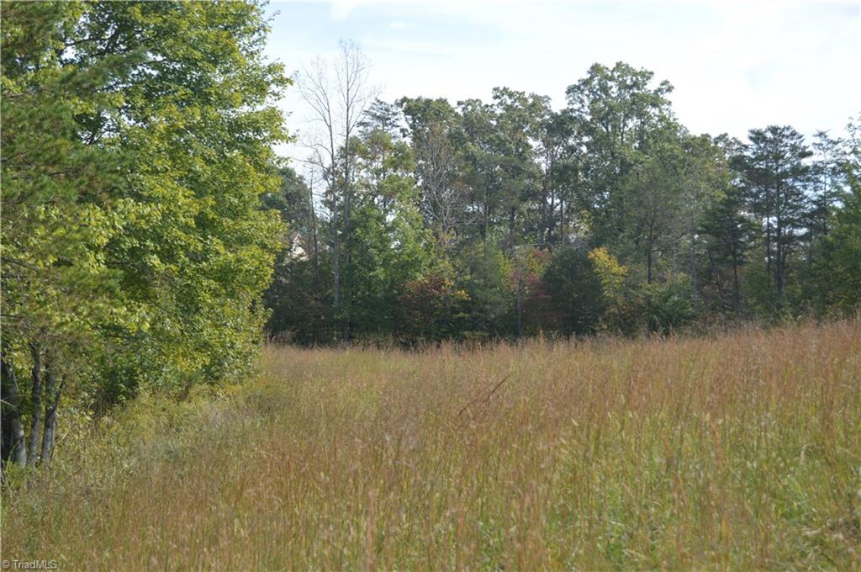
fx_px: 1971
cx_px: 430
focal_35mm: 82
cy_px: 286
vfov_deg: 16.5
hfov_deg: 24.6
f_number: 7.1
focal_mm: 55
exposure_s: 1/200
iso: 100
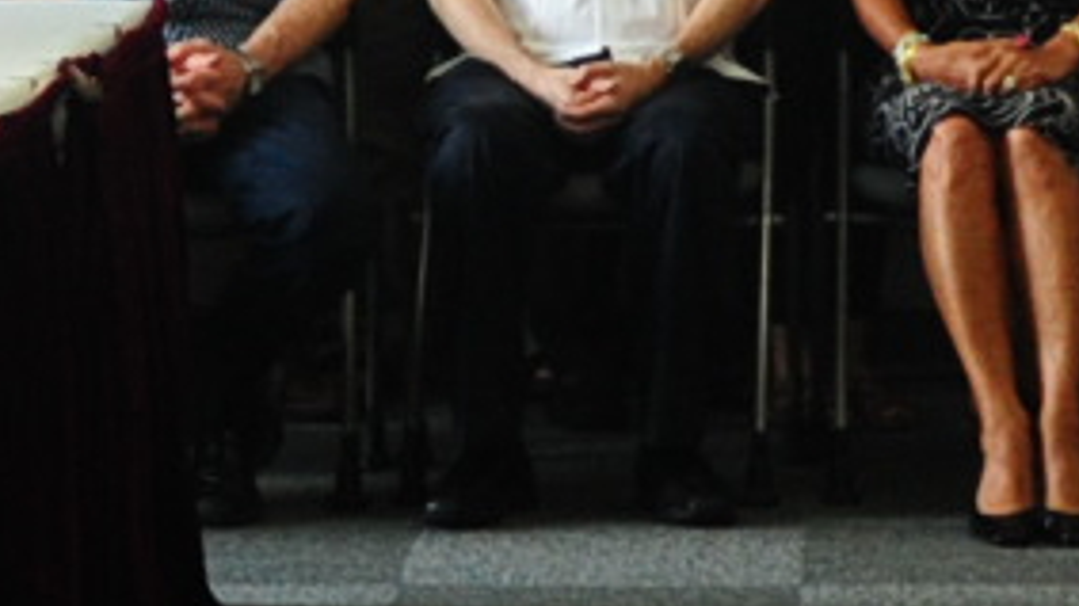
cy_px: -276
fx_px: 4634
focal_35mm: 162
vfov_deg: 7.4
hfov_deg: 12.9
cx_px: 1338
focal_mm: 35
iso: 1600
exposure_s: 1/100
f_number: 4.5
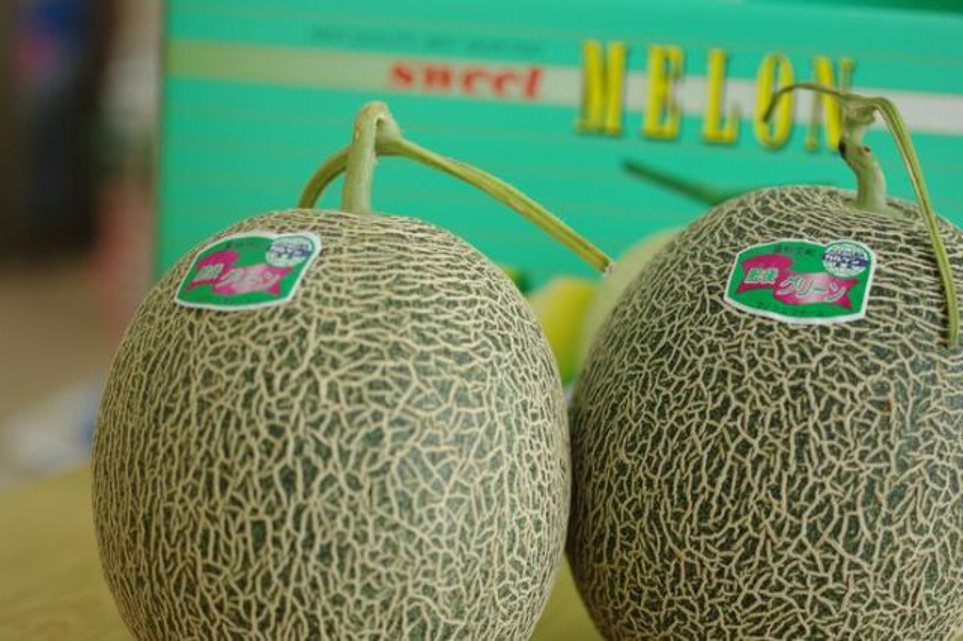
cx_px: 482
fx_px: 2005
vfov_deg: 18.2
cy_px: 320
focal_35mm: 75
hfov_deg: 27.0
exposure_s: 1/60
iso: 100
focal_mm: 50
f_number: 2.8
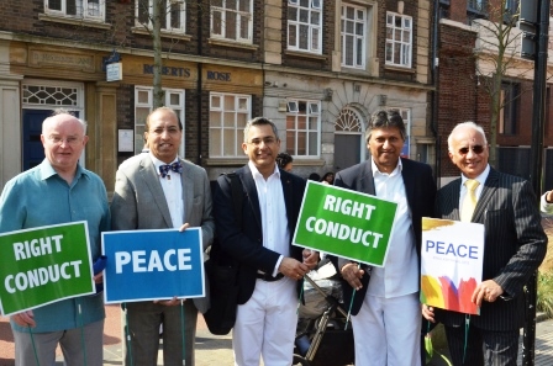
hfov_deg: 46.5
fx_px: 644
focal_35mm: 42
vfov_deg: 31.8
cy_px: 183
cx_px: 276
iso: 1600
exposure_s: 1/640
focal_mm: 28
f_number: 13
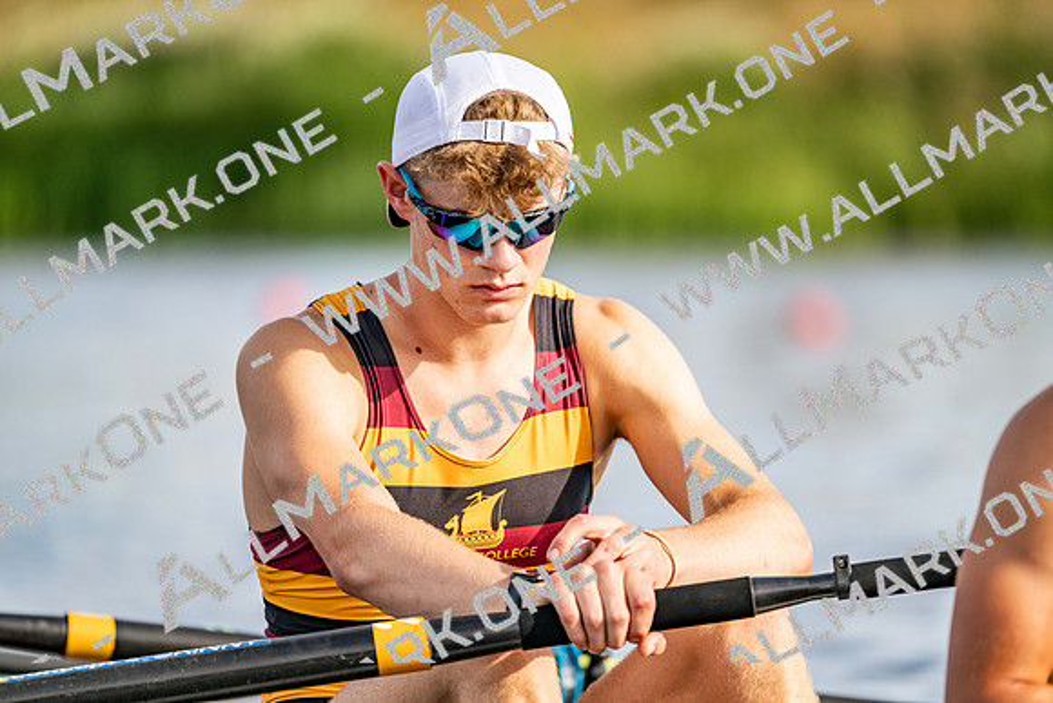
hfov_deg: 5.2
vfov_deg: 3.4
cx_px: 526
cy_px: 352
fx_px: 11702
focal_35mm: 400
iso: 450
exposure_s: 1/2500
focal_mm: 400
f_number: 4.5
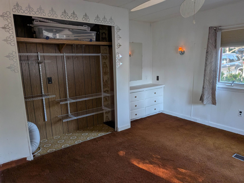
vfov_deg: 56.8
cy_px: 92
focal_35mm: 24
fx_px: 169
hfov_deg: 71.6
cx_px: 122
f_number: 1.7
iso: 25
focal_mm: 4.53
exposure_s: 1/138
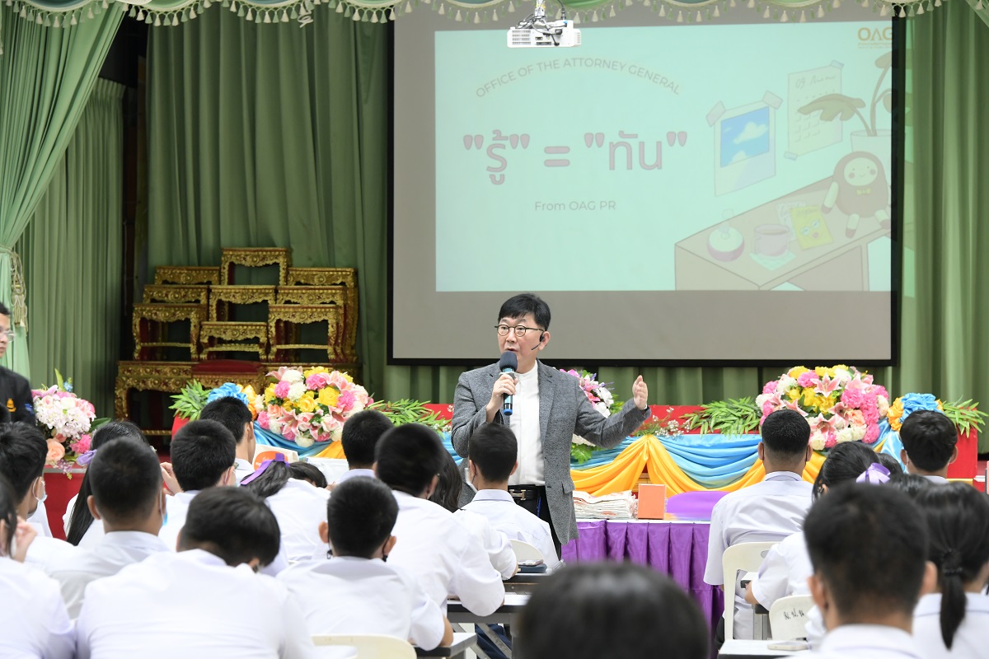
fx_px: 3708
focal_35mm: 135
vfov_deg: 10.2
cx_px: 494
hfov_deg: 15.2
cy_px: 330
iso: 1600
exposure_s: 1/15
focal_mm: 135
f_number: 7.1
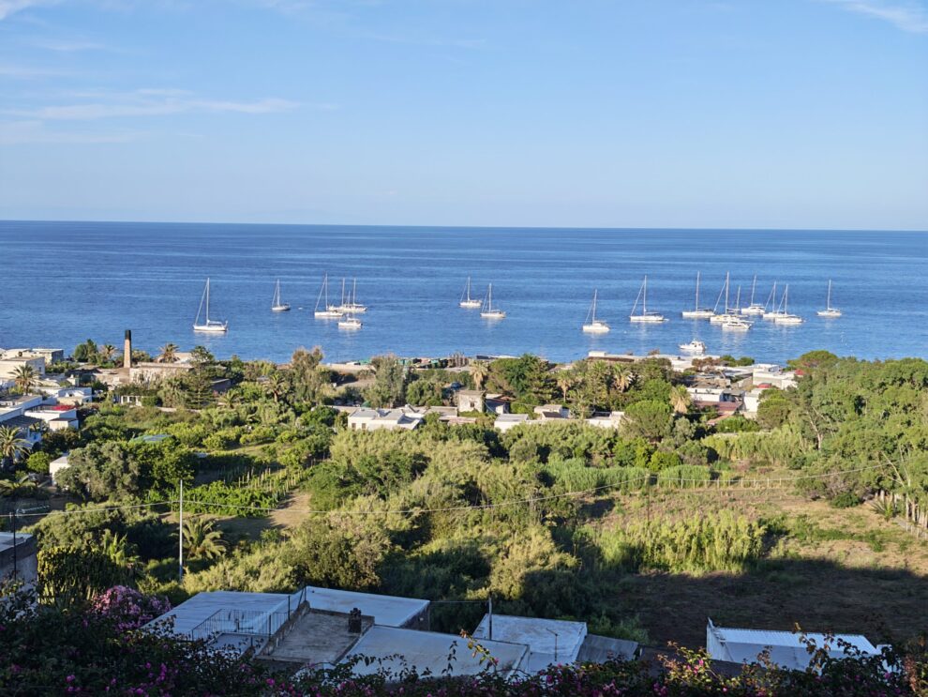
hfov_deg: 41.2
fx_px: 1233
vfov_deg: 31.5
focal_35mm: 46
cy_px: 348
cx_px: 464
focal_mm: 6.55
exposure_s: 1/1800
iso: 50
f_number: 1.6
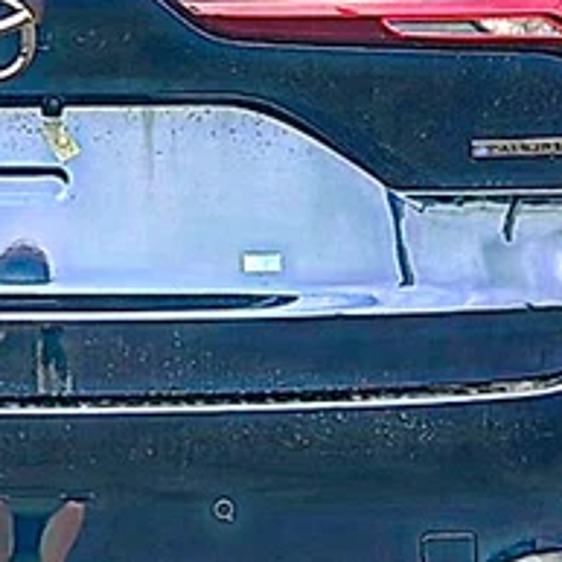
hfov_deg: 14.1
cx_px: 15
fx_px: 2241
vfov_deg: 14.2
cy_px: 144
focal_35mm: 122
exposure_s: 1/700
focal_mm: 6.86
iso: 80
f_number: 1.78
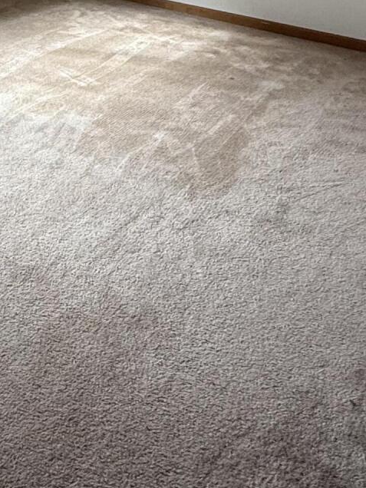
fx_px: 620
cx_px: -40
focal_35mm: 44
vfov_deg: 38.8
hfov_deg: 29.5
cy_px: 18
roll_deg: +0.8
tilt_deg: -15.6
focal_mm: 2.22
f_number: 2.2
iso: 200
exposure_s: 1/99
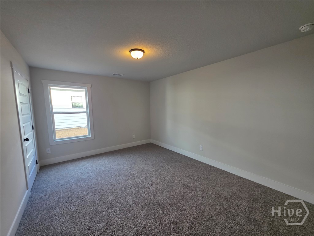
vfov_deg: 89.9
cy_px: 118
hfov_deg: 106.2
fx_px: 118
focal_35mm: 13
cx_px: 157
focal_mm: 2.2
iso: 125
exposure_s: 1/120
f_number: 1.9
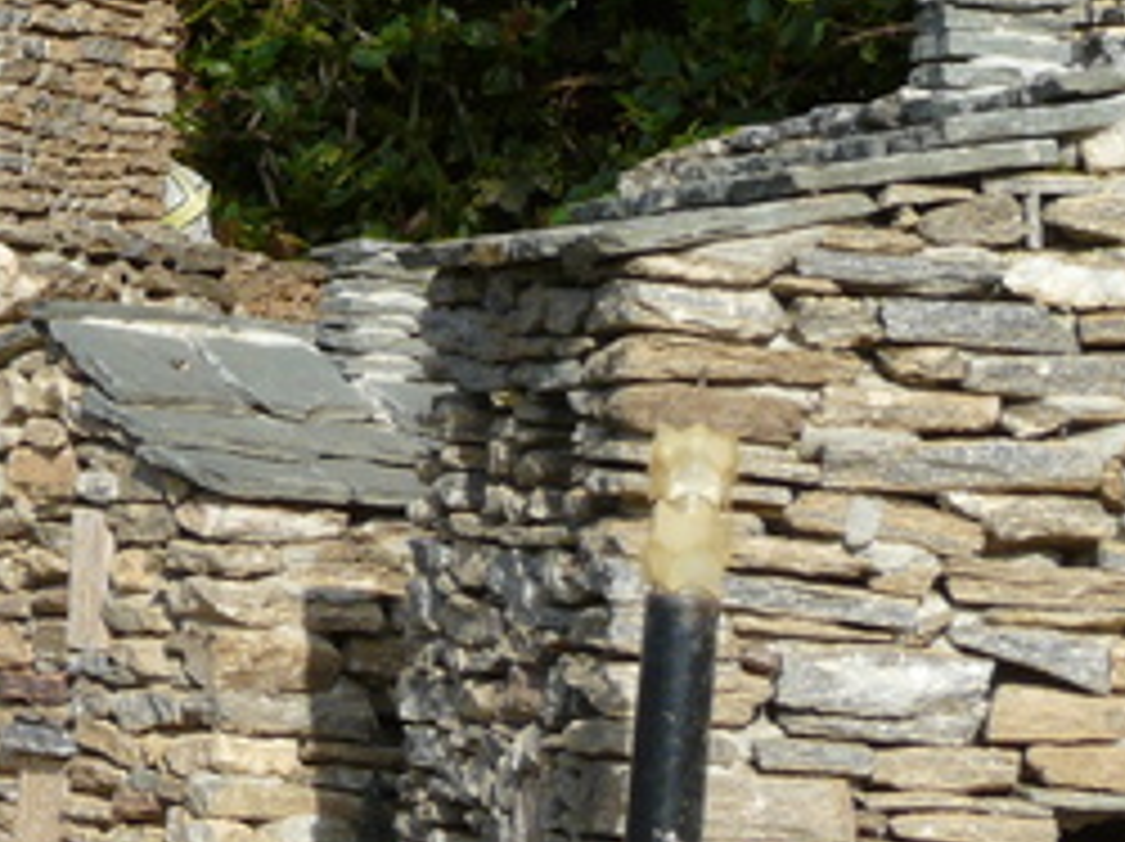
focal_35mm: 187
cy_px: -167
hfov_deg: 10.5
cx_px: -130
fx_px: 6072
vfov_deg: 7.9
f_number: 5.6
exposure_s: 1/320
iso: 100
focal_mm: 9.8
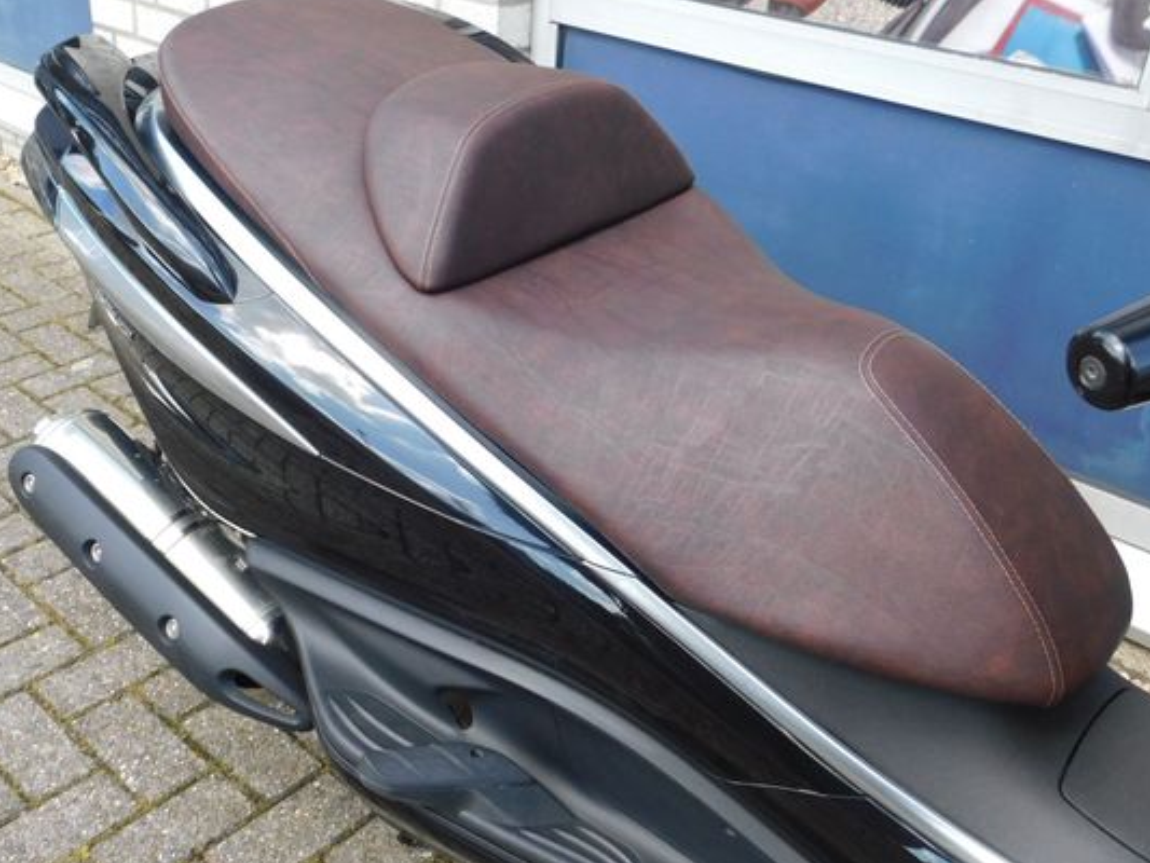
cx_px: 468
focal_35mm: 36
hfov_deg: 51.1
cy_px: 429
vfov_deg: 39.7
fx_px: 1196
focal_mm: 5.3
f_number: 3.2
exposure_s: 1/200
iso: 125
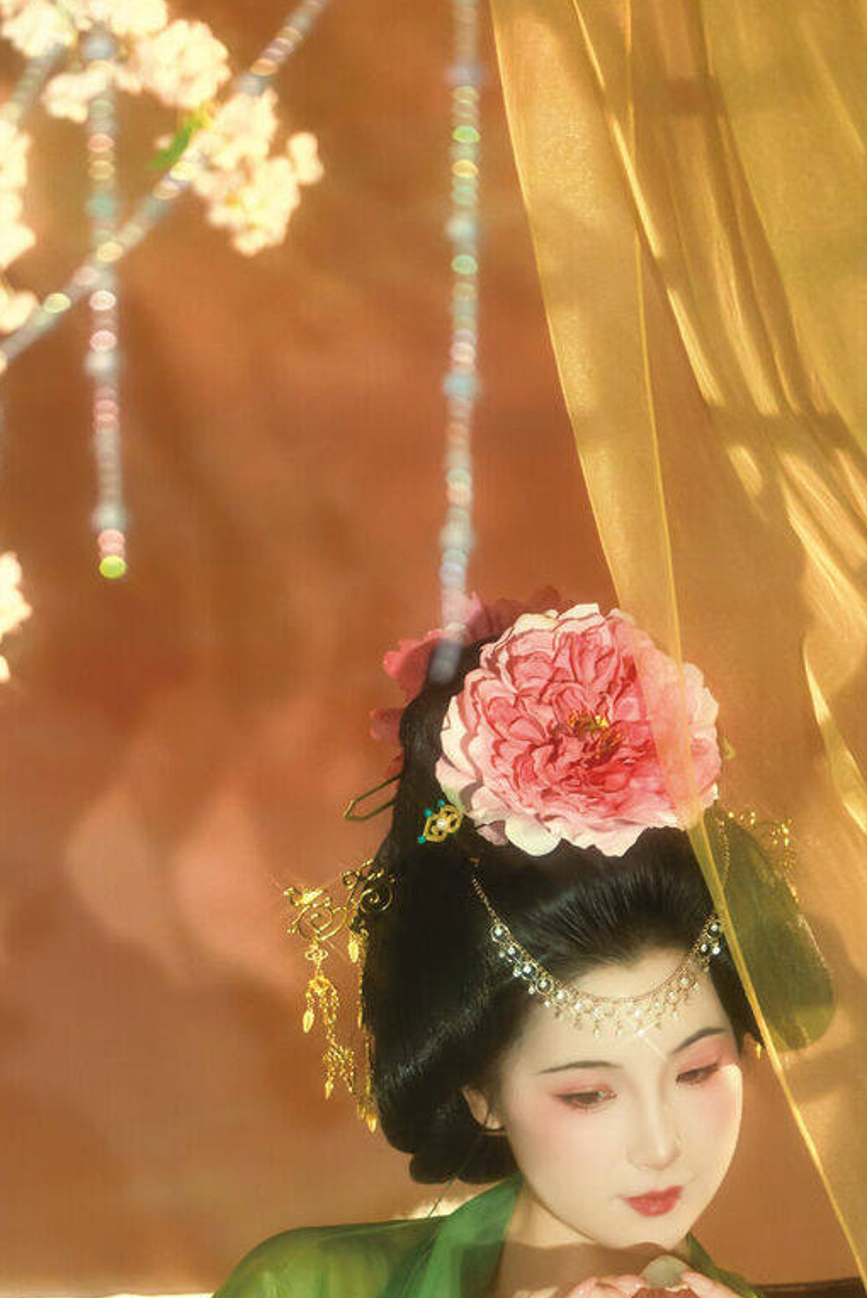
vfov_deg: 7.5
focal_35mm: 272
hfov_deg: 5.1
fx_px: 9816
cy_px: 1272
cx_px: 330
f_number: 2.8
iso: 640
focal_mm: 132
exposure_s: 1/200
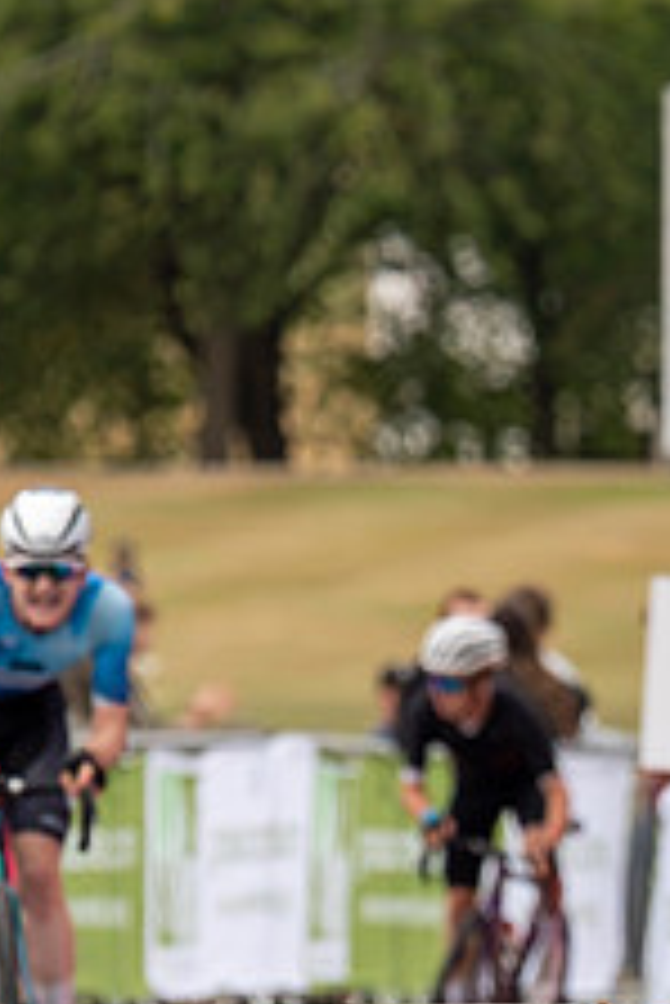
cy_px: 71
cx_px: -263
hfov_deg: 1.5
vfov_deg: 2.3
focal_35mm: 913
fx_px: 25446
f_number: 3.5
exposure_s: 1/1000
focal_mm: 145
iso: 640
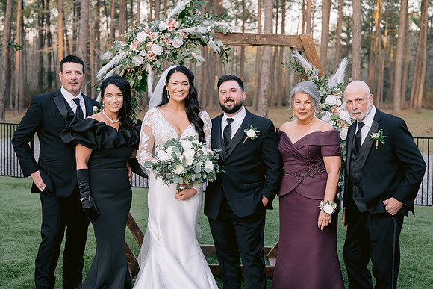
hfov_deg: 37.5
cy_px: 136
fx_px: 637
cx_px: 219
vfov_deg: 25.5
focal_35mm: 53
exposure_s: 1/160
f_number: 4
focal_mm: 50
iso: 500
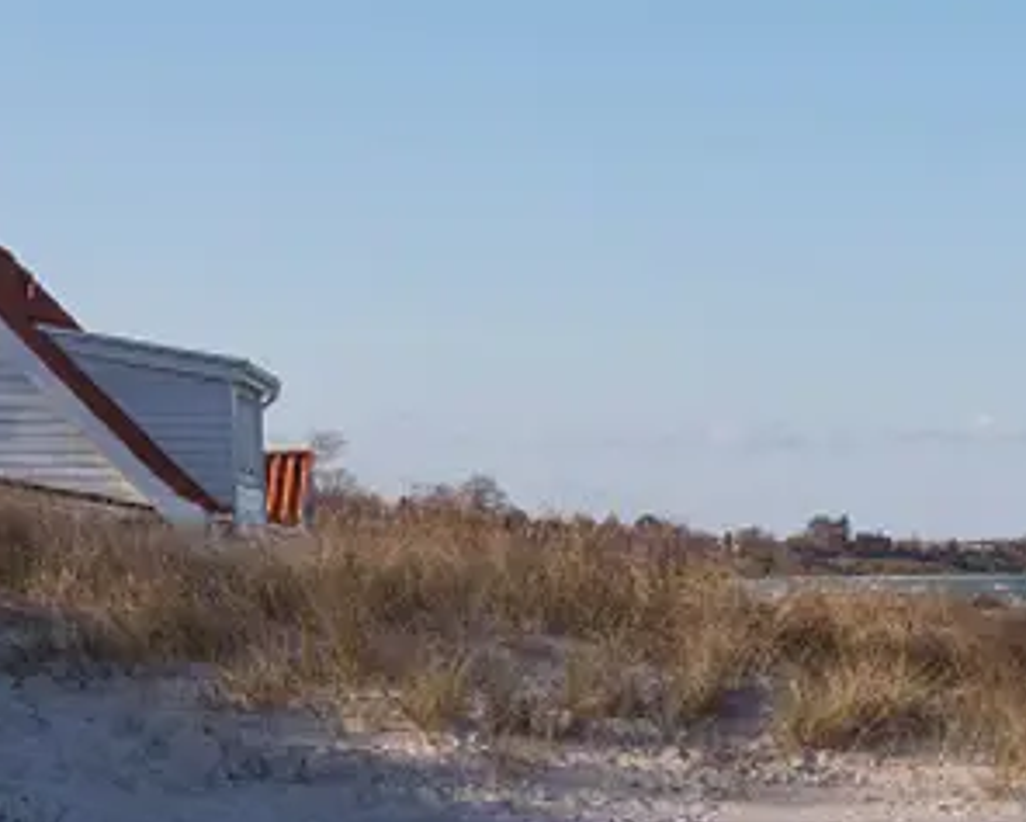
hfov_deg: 16.0
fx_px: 3615
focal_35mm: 119
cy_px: 558
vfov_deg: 12.9
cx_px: 839
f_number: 9
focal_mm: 50
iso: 125
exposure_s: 1/320
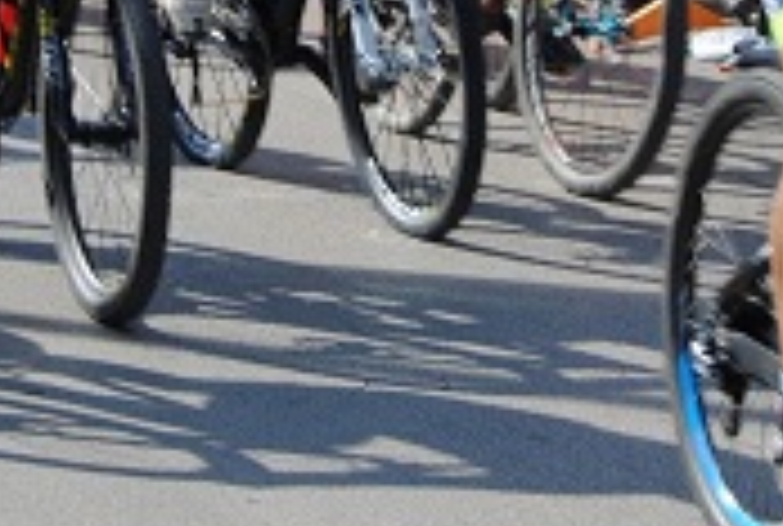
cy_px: -283
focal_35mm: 233
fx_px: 5075
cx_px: 238
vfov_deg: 5.9
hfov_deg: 8.8
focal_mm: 45
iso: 100
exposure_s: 1/200
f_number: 7.1
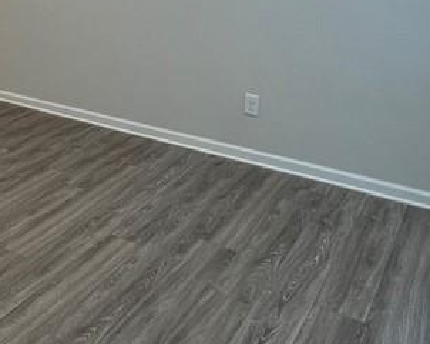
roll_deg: +0.0
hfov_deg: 38.9
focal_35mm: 43
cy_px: -16
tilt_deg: -6.4
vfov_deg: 31.7
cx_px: 20
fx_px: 548
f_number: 1.8
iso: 160
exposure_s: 1/120
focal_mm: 1.57
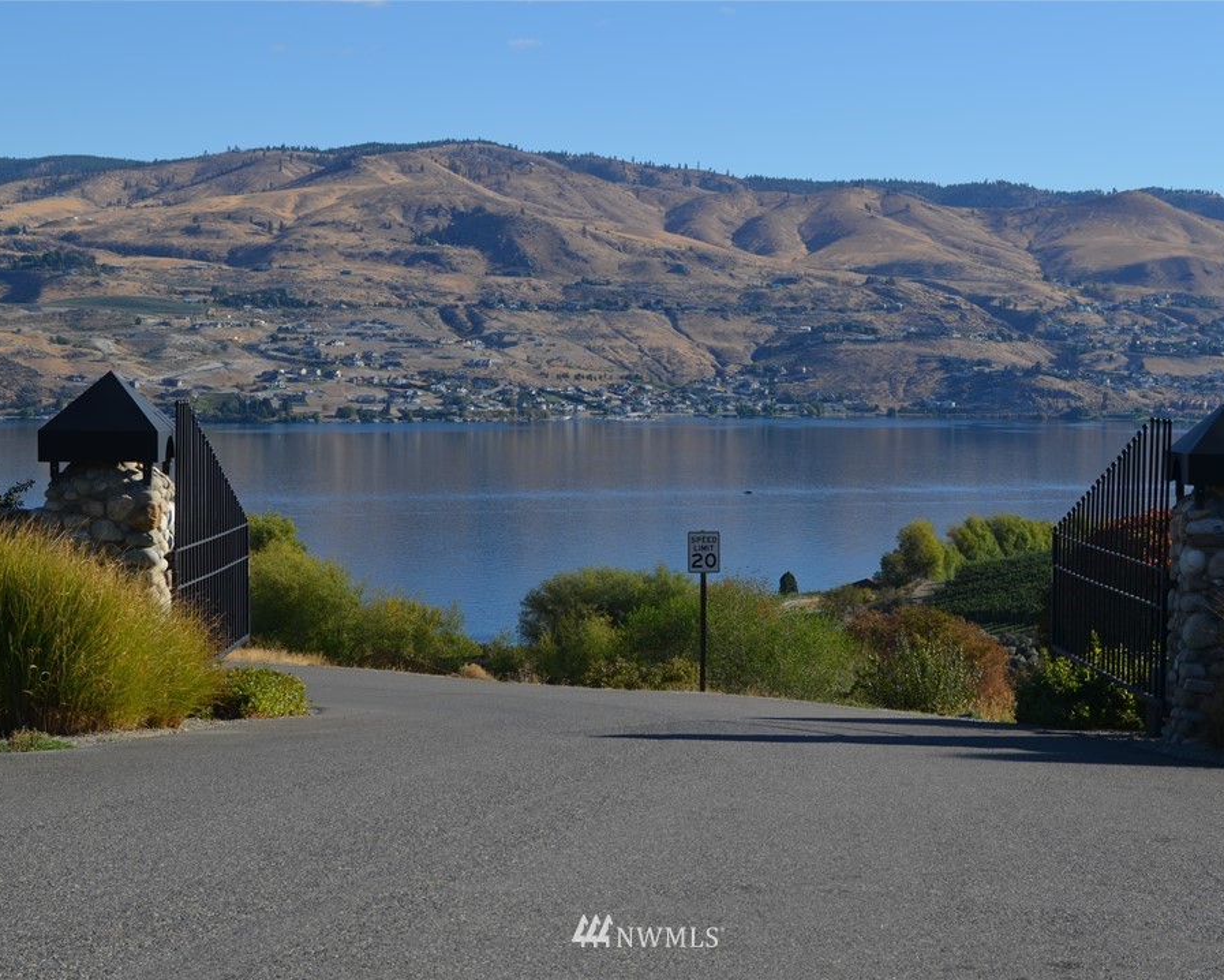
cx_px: 649
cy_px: 491
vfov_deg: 20.4
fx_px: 2718
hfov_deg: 25.4
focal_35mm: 75
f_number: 9
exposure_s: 1/320
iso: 100
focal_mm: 44
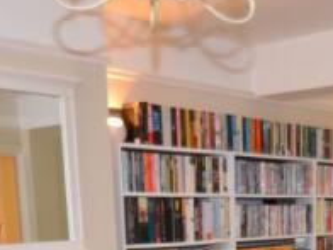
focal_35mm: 63
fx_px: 602
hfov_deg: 29.9
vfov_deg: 21.0
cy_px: 338
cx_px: 283
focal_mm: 13
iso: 900
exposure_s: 1/60
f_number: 3.8
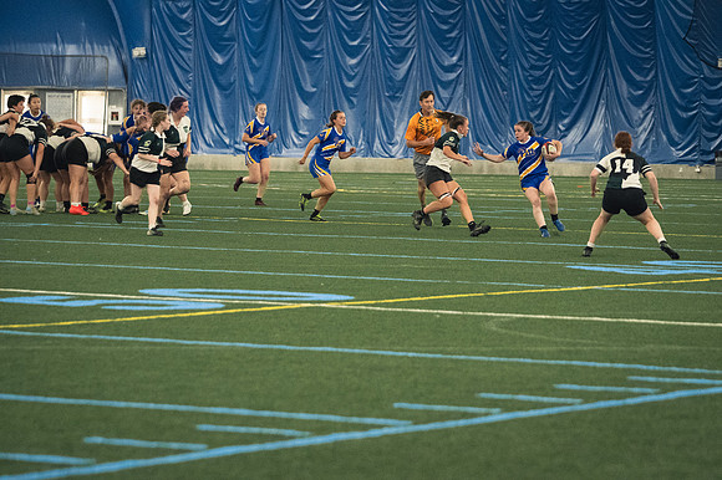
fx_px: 3748
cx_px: 361
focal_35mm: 187
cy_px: 240
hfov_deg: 11.0
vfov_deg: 7.3
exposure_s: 1/500
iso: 8000
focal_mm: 125
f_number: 2.8
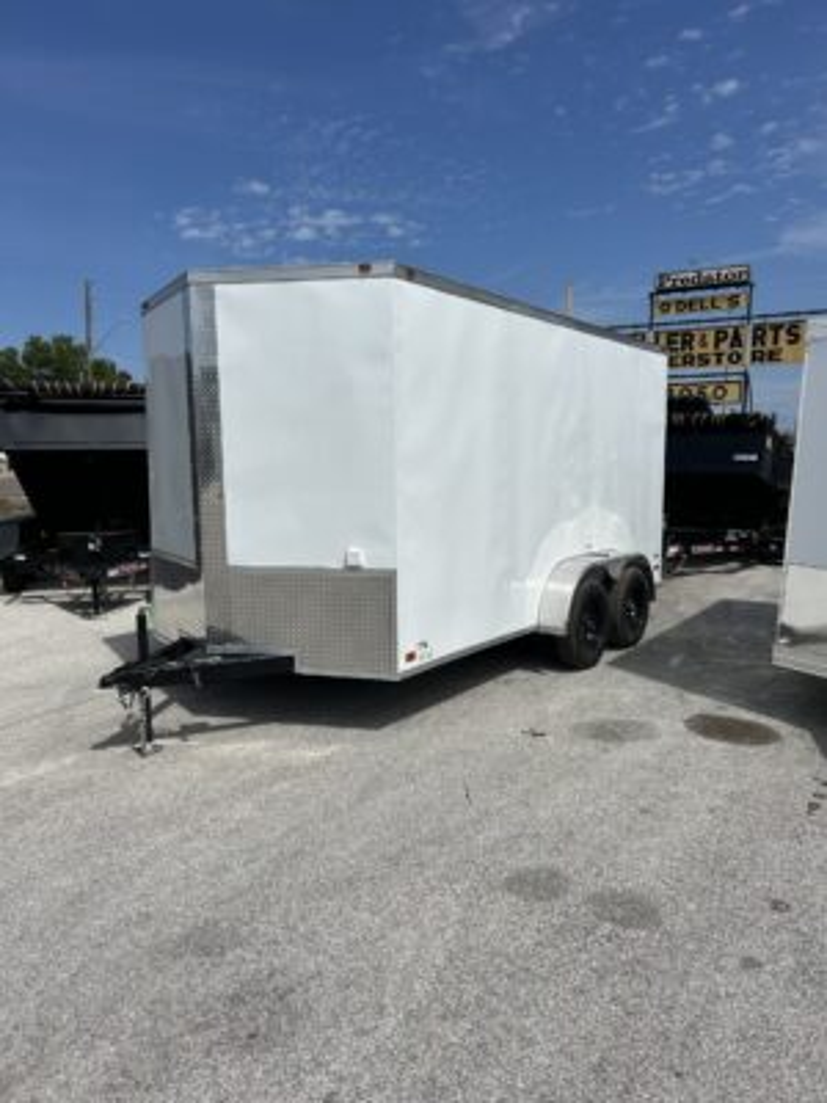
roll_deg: +0.2
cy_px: 552
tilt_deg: -8.2
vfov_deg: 67.3
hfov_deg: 53.1
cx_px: 414
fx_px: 828
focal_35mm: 26
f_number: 1.5
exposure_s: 1/11364
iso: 50
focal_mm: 5.7
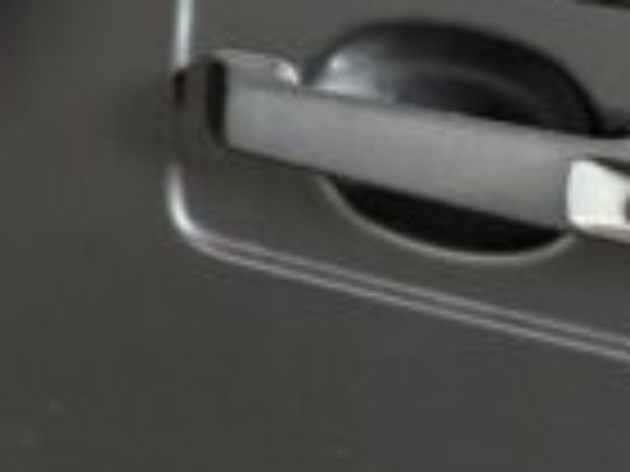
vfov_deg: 12.8
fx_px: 1929
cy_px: -362
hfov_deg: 14.8
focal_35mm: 106
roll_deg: +0.7
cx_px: -680
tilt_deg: -8.6
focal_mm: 6.76
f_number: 1.78
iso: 800
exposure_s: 1/33
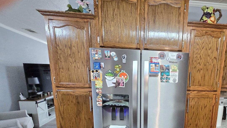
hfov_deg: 79.3
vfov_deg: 51.1
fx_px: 126
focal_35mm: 21
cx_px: 162
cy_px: 98
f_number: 2.2
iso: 400
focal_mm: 2.2
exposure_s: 1/60
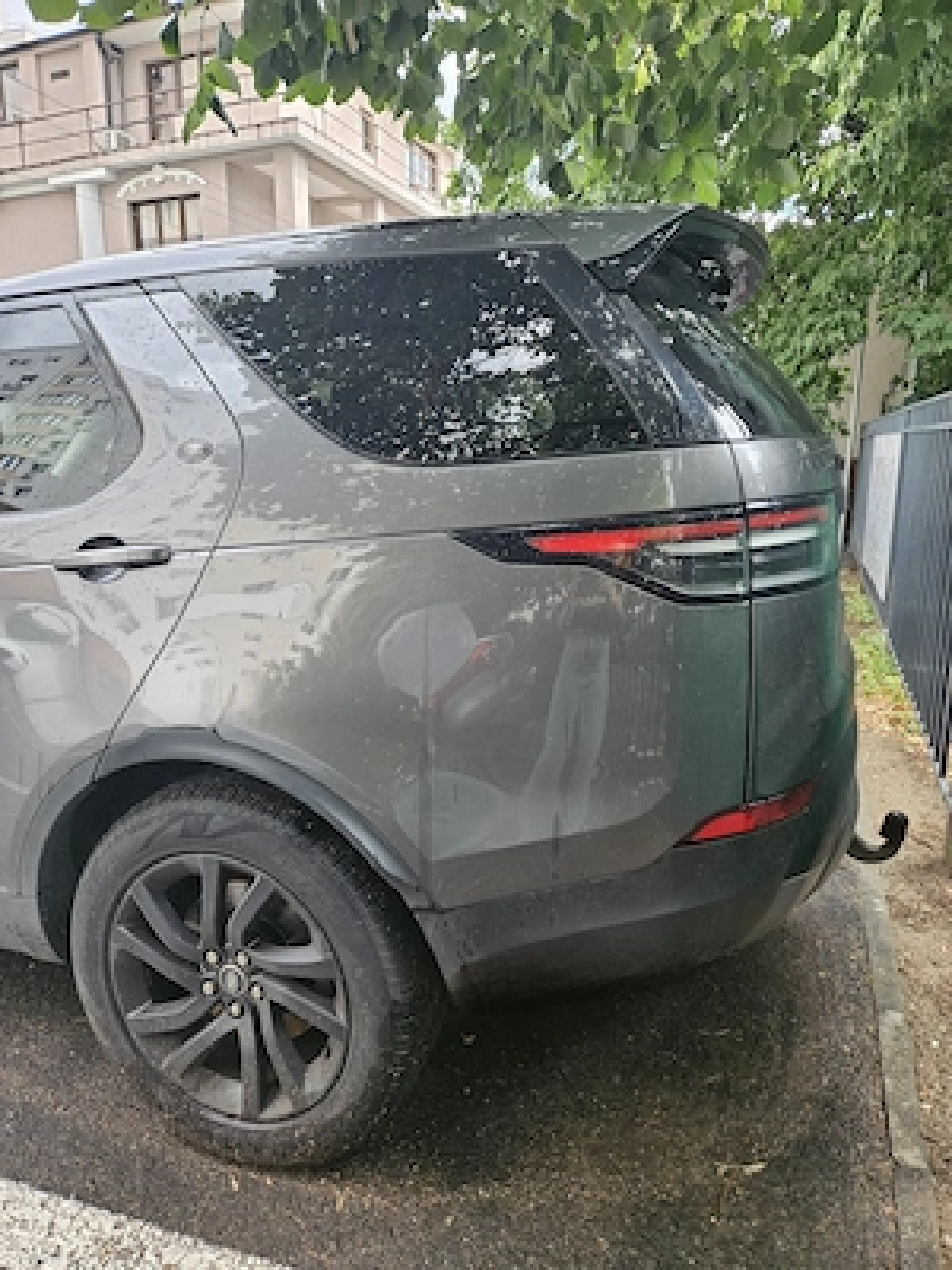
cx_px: 476
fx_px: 843
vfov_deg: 73.9
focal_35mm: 23
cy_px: 635
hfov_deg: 58.9
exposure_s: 1/182
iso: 50
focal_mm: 5.4
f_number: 1.8
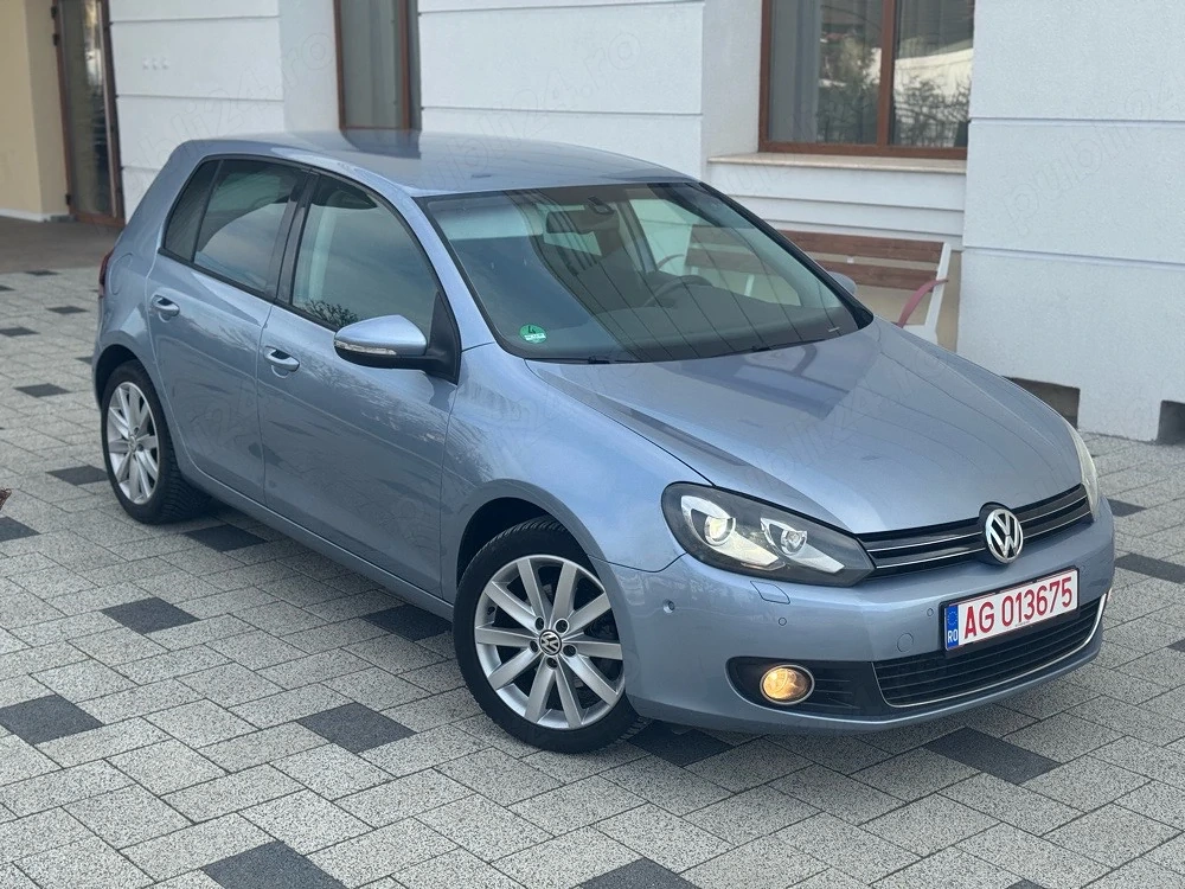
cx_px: 592
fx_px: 1643
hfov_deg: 39.7
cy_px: 444
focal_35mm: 48
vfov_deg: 30.3
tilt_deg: -12.3
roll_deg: +0.2
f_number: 1.78
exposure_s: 1/1366
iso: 64
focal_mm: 6.76
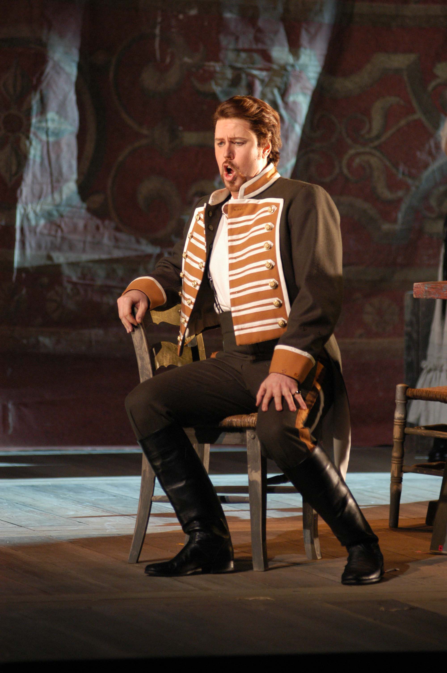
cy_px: 336
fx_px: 4758
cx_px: 224
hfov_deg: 5.4
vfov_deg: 8.1
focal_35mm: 255
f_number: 2.8
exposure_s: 1/60
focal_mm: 170
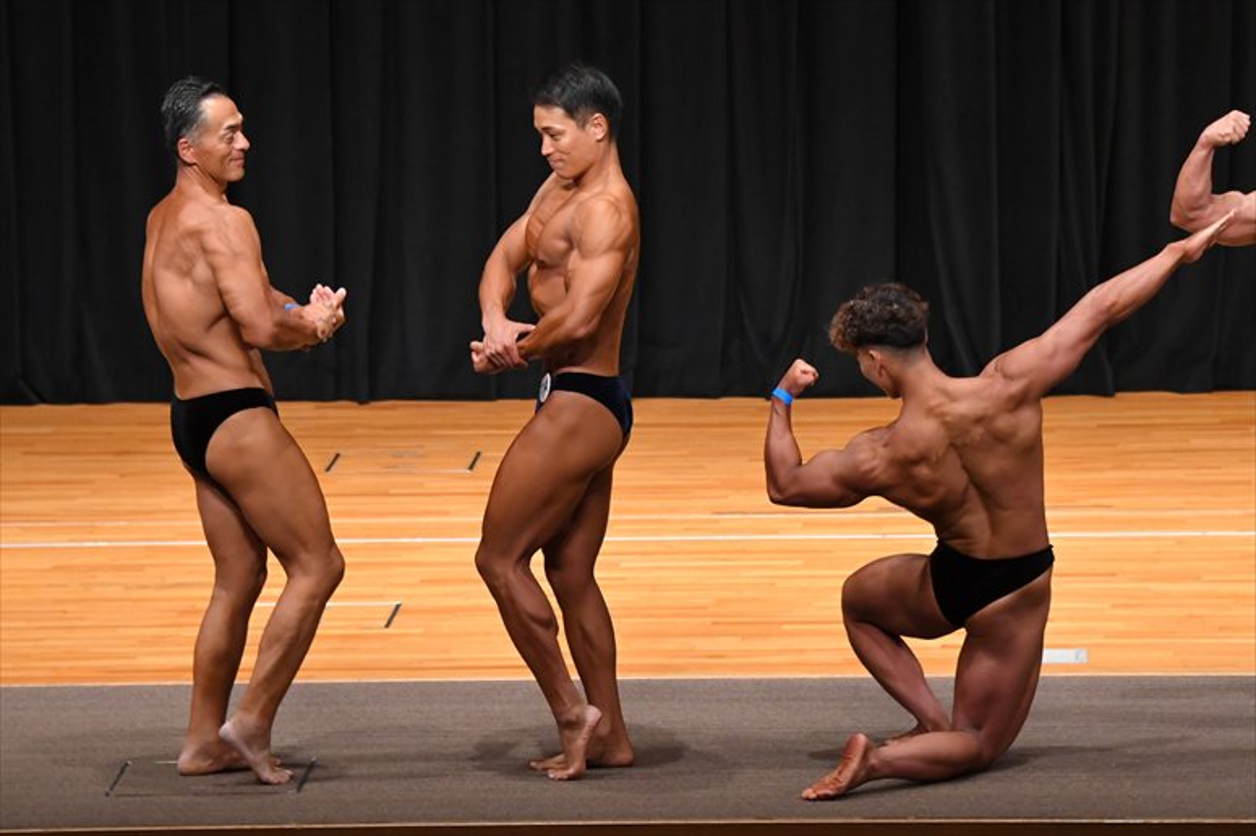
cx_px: 628
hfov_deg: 10.2
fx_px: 7044
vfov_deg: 6.8
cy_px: 418
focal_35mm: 202
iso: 5000
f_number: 5.6
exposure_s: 1/400
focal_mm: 135
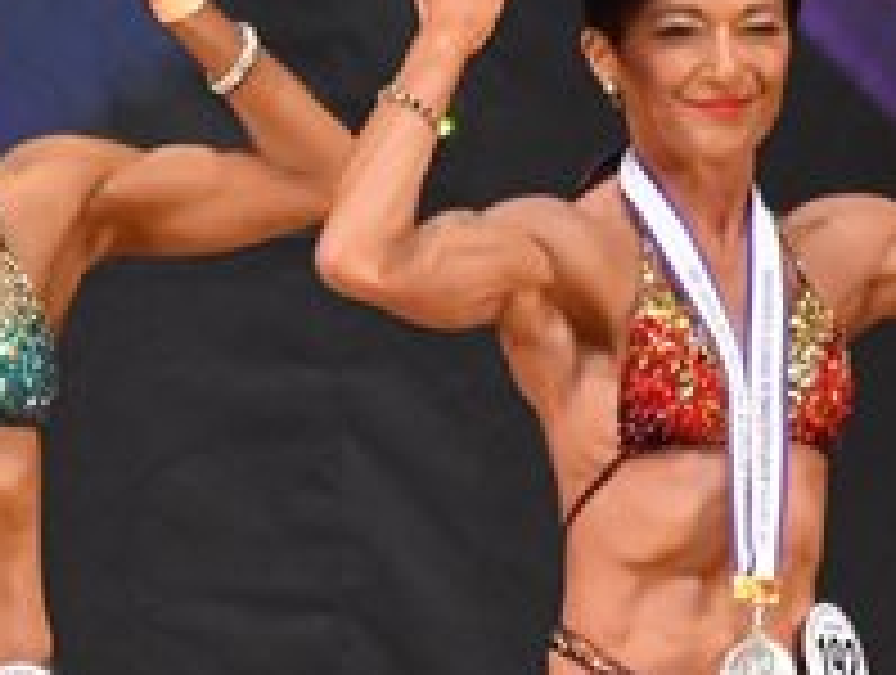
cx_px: -38
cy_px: 572
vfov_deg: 1.3
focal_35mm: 1121
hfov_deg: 1.8
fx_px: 29069
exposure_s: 1/400
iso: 6400
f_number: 5.6
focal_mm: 200
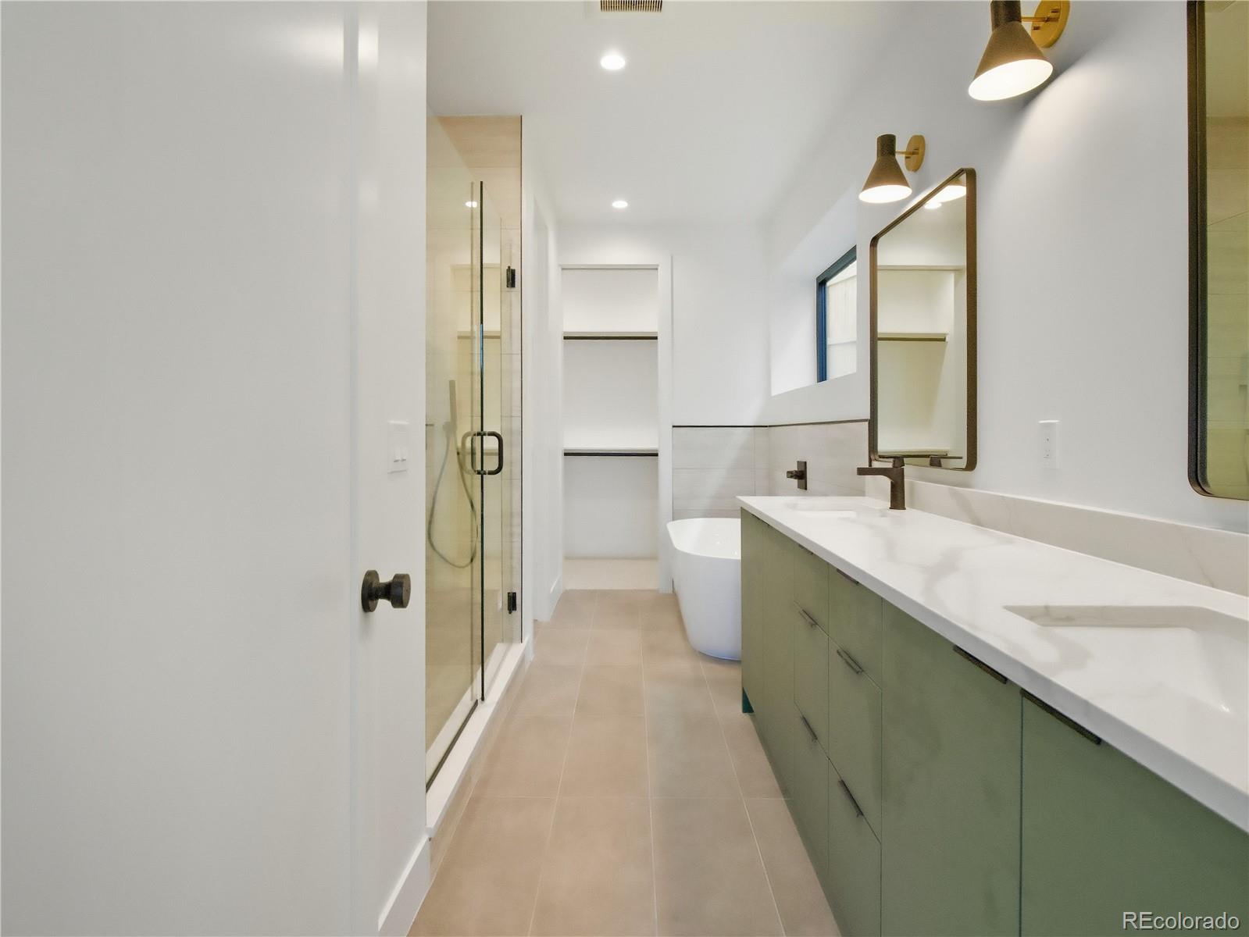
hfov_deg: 94.5
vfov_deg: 78.1
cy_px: 468
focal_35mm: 16
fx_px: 577
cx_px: 624
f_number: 3.2
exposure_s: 1/400
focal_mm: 8
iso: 2000
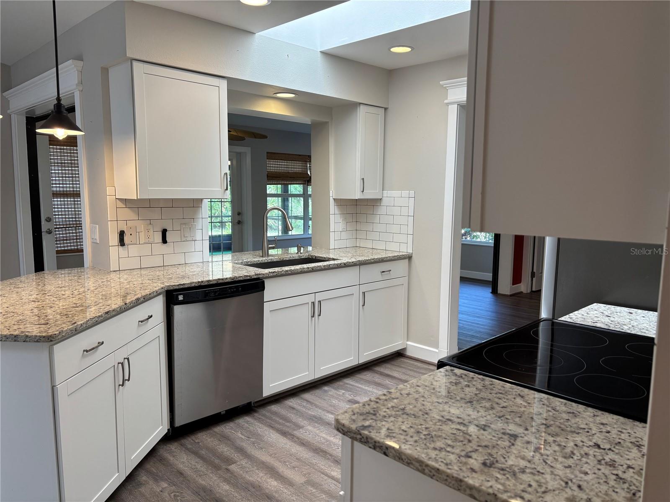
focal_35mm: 26
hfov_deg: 67.3
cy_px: 251
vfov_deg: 53.1
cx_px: 335
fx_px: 503
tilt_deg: -8.4
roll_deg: -0.6
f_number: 1.6
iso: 80
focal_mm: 5.96
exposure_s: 1/120
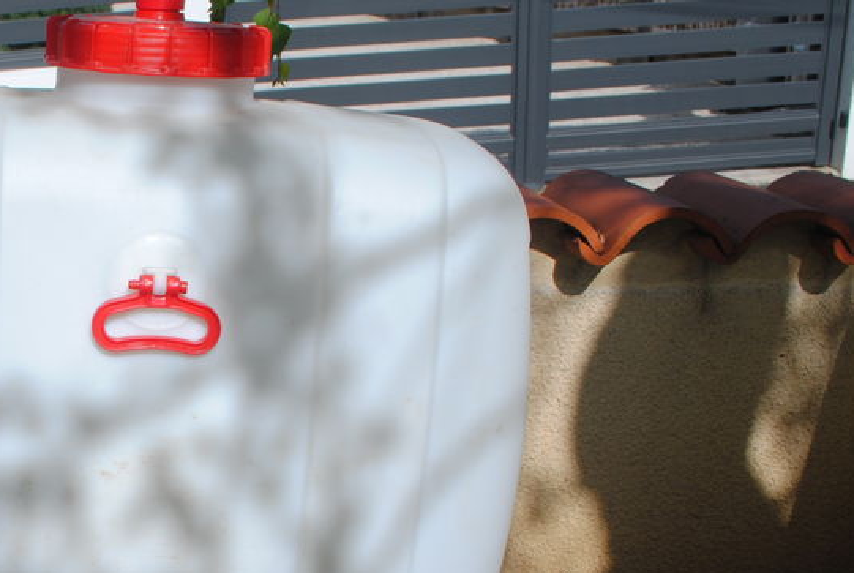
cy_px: 479
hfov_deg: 31.4
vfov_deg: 22.0
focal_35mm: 61
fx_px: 1450
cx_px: 98
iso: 100
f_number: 9
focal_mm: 22
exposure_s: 1/320
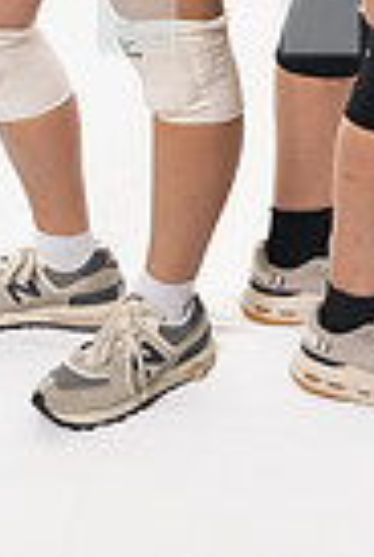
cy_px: -354
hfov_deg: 10.4
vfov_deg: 14.2
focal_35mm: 132
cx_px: 244
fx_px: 2051
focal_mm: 40.4
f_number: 7.1
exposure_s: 1/200
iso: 400
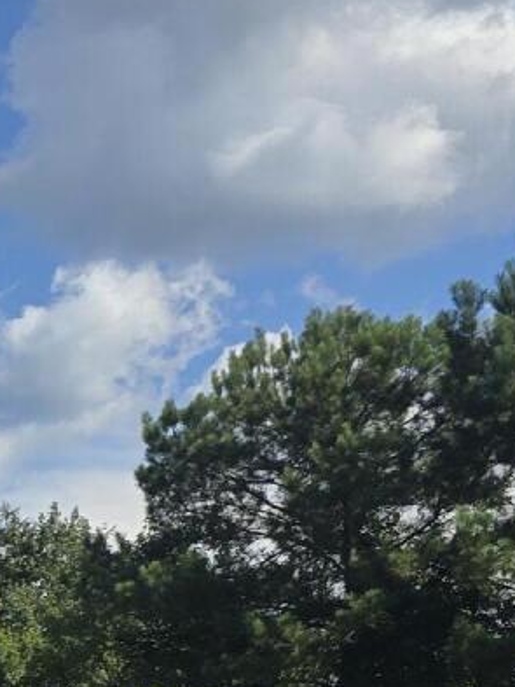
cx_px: -721
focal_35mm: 117
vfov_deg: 15.8
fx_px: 2320
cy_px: 946
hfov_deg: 10.8
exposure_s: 1/841
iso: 12
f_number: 1.7
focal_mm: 6.3
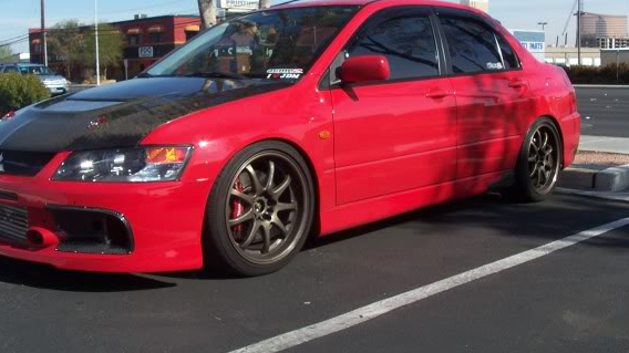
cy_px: 142
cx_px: 297
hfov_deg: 47.4
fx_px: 717
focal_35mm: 43
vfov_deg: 27.6
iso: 80
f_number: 4
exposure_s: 1/750
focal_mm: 6
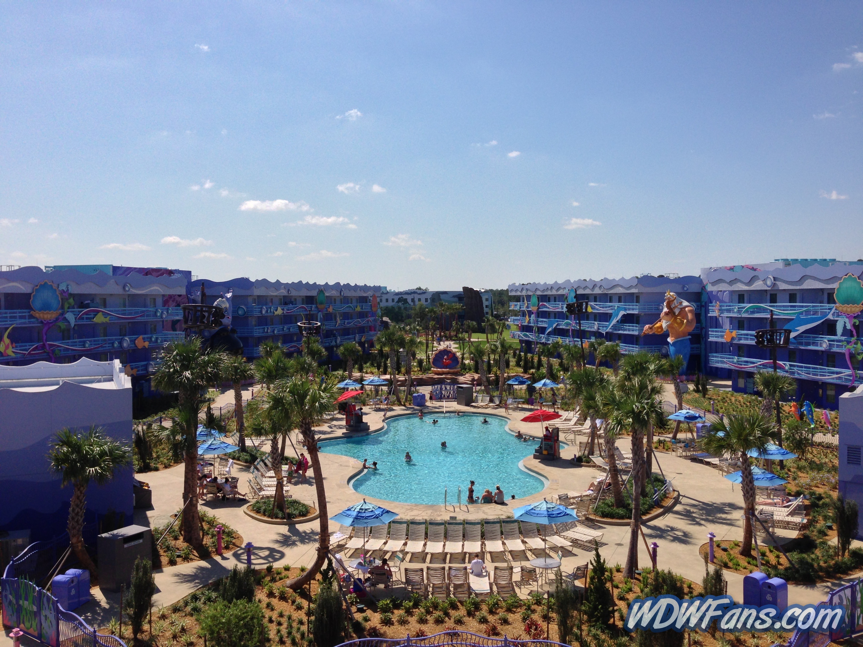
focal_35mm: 33
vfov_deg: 42.9
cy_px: 324
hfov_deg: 55.4
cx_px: 432
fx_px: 823
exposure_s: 1/2463
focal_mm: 4.13
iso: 50
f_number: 2.4
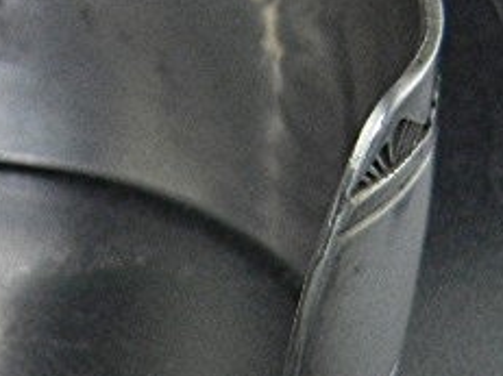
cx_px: -81
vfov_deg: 10.3
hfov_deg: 13.4
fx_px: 2091
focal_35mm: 144
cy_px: 200
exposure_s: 1/30
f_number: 7.8
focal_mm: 9.3
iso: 800
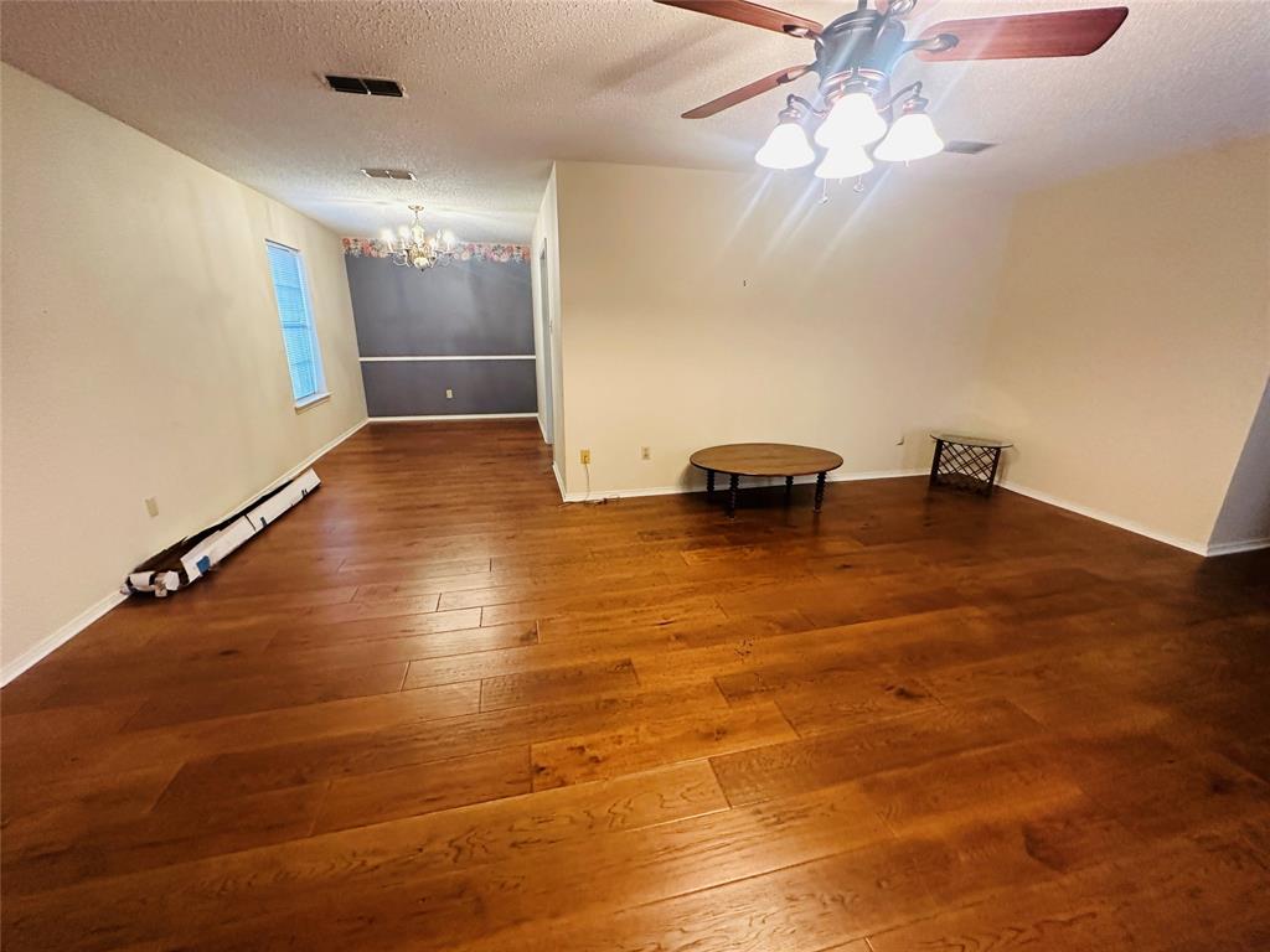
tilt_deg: -17.5
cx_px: 635
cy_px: 476
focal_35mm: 14
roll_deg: -0.7
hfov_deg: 102.1
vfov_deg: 85.7
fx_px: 514
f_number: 2.2
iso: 500
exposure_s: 1/60
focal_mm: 2.22
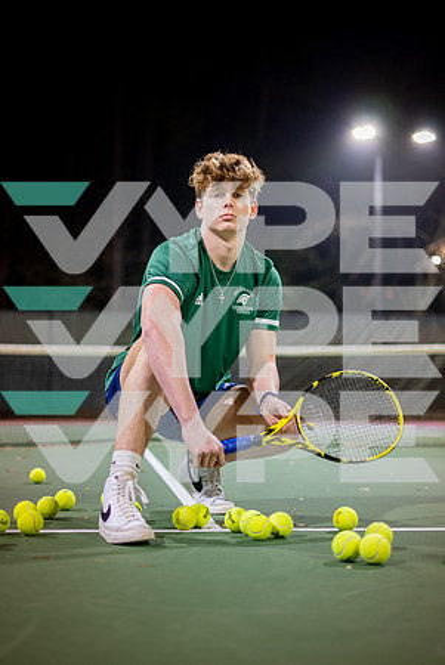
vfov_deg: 39.6
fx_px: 925
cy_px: 332
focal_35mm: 50
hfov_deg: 27.1
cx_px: 222
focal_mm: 50
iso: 800
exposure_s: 1/160
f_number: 1.8
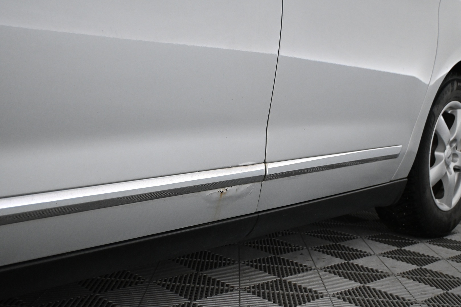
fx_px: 557
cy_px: 154
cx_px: 230
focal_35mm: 44
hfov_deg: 45.0
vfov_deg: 30.8
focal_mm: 29
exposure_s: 1/125
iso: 2800
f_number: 4.8
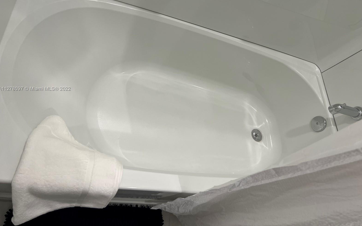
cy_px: 89
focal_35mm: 28
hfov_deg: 66.5
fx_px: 276
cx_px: 181
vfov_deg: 44.3
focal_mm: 5.7
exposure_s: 1/120
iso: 80
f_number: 1.5
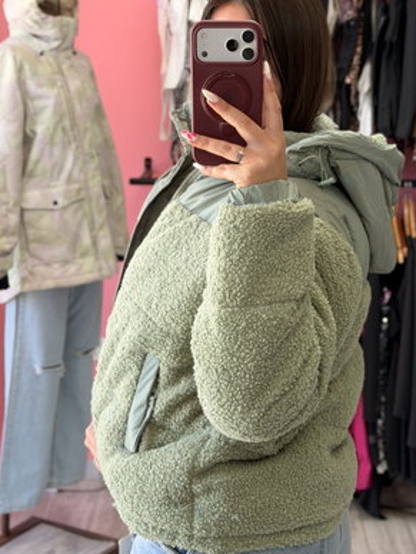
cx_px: 240
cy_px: 231
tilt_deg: -9.5
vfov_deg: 29.3
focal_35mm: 66
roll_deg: -0.8
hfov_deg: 22.2
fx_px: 1058
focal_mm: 6.76
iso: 80
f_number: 1.78
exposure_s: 1/121
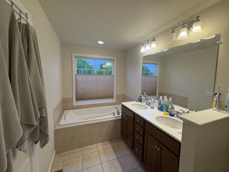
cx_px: 120
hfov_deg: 98.1
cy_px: 85
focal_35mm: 15
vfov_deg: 81.7
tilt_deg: -3.3
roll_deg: -0.3
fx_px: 99
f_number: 2.2
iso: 100
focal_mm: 2.22
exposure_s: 1/120
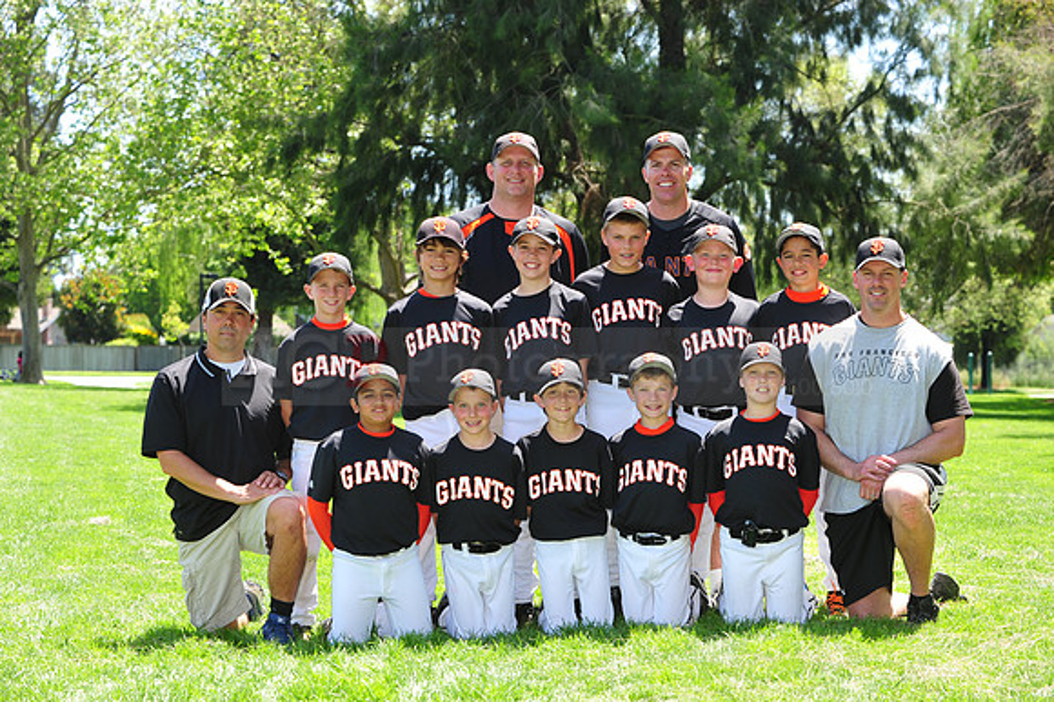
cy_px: 351
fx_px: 2516
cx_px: 527
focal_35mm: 86
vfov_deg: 15.9
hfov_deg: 23.7
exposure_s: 1/160
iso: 200
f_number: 7.1
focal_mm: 86
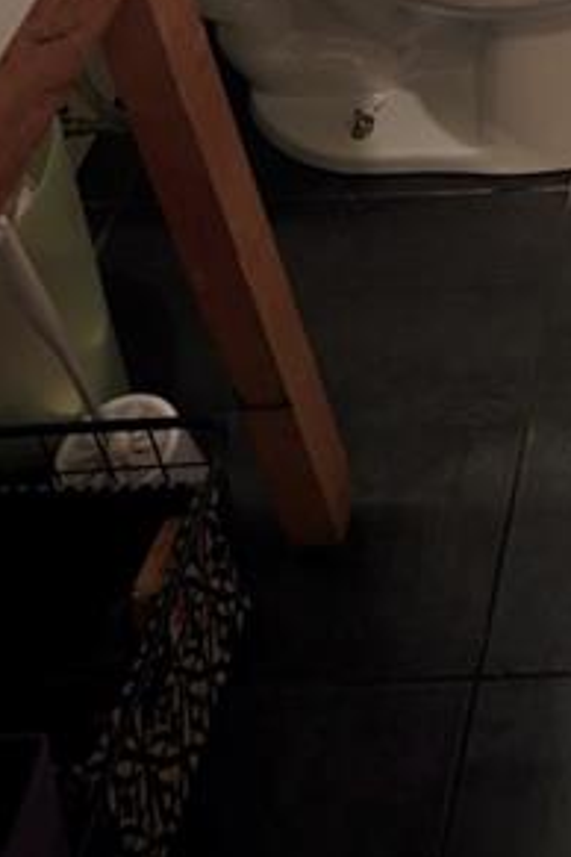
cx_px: 962
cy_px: -515
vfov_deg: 23.0
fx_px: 1570
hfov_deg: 17.5
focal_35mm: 66
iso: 2000
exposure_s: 1/30
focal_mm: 16
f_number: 6.3
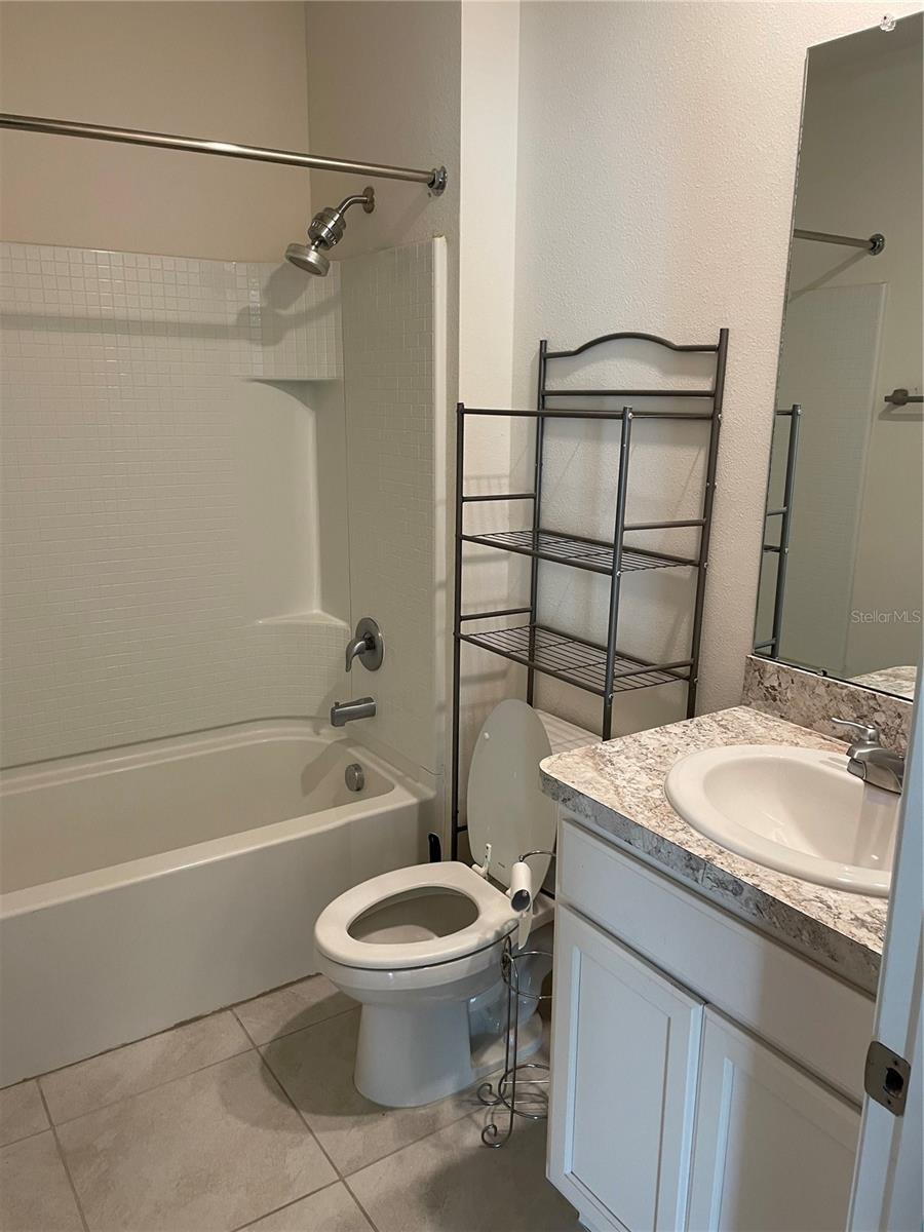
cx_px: 462
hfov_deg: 53.1
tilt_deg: -13.8
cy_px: 616
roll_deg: +0.9
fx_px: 925
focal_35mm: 26
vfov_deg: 67.3
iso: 100
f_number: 1.6
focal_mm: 4.2
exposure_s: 1/60
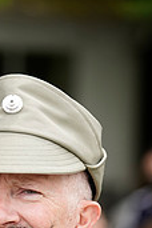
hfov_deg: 3.8
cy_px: 361
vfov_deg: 5.6
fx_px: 2292
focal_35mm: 362
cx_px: 78
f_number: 3.2
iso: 320
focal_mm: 107
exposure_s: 1/400
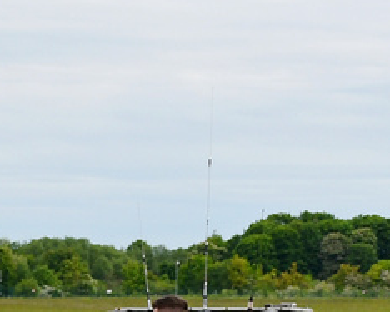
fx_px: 2884
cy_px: 610
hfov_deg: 7.7
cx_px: -8
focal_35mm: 250
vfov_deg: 6.0
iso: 200
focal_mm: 32
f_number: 6.3
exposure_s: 1/800
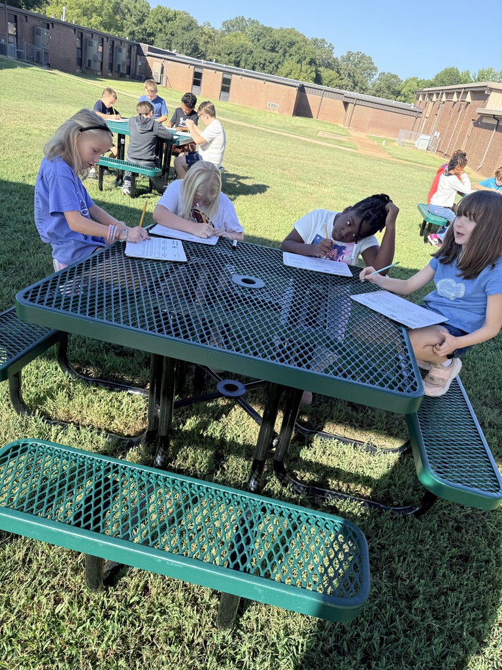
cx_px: 251
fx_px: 464
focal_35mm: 24
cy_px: 335
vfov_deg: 71.6
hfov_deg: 56.8
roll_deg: -11.1
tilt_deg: -26.5
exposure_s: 1/1493
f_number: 1.78
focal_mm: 6.76
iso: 80
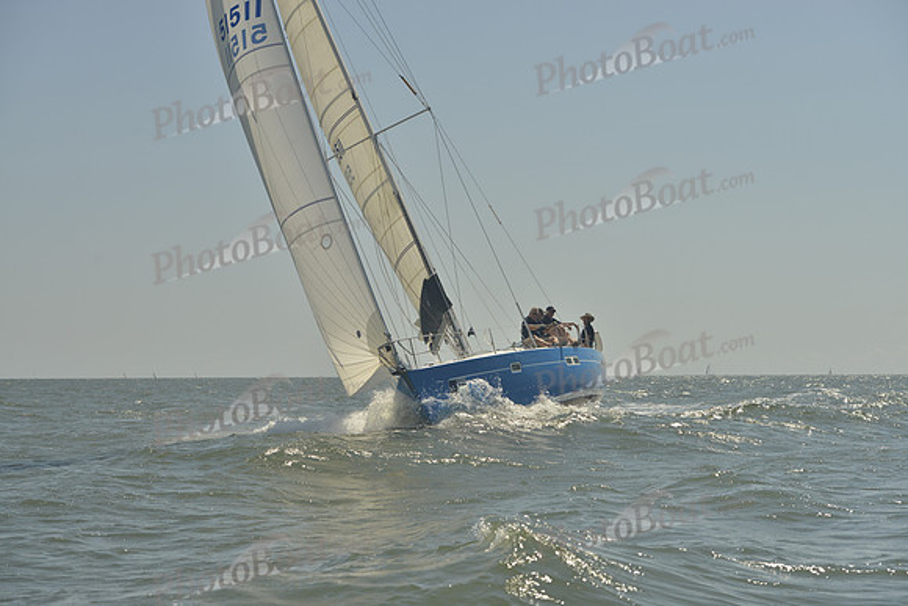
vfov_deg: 19.5
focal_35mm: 70
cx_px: 454
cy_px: 303
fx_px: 1766
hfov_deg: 28.8
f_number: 9
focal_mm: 70
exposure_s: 1/1000
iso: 280
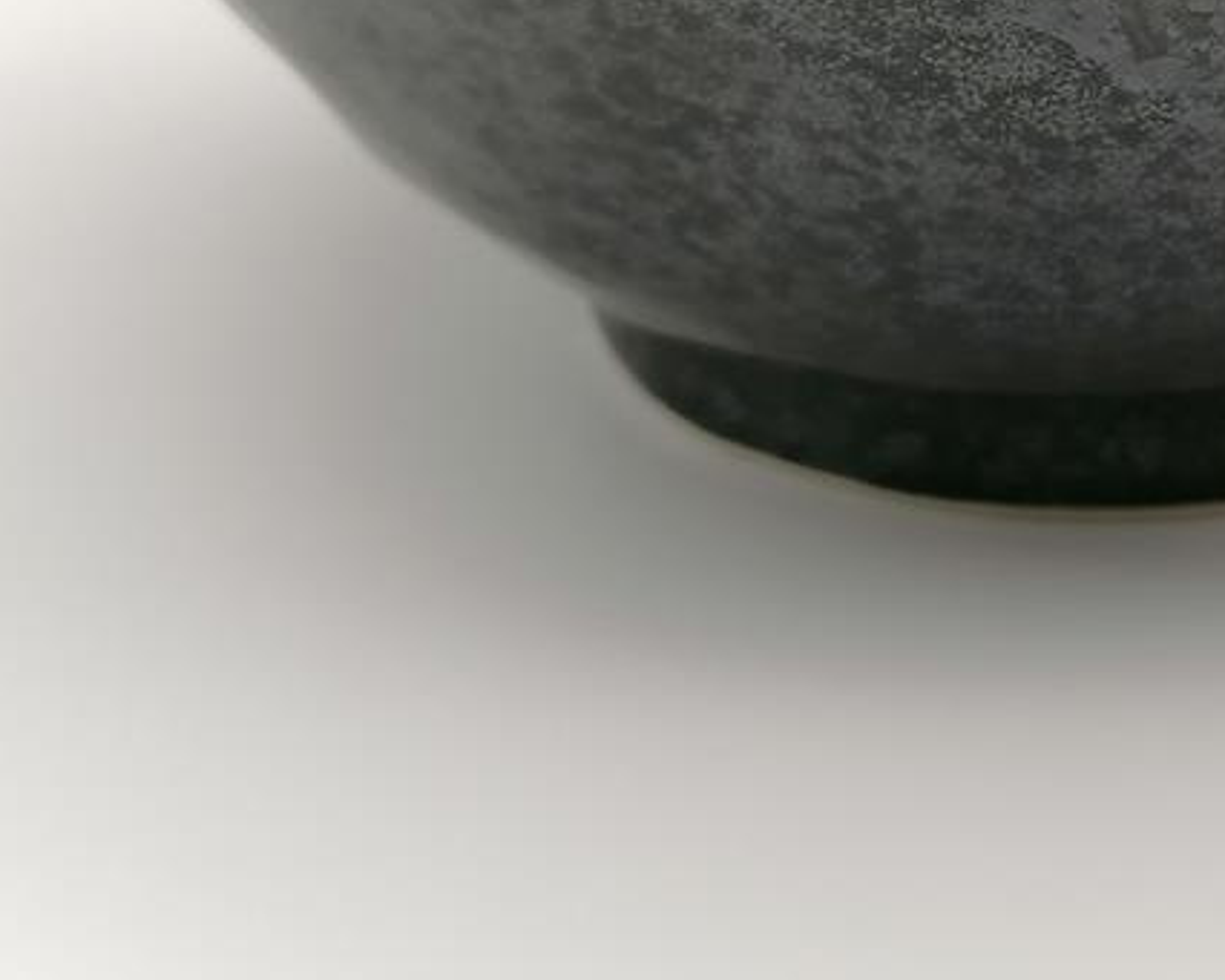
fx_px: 2792
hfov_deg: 24.2
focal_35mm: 77
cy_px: -57
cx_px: 1052
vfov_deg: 19.2
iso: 64
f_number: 1.8
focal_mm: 4.75
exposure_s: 1/50
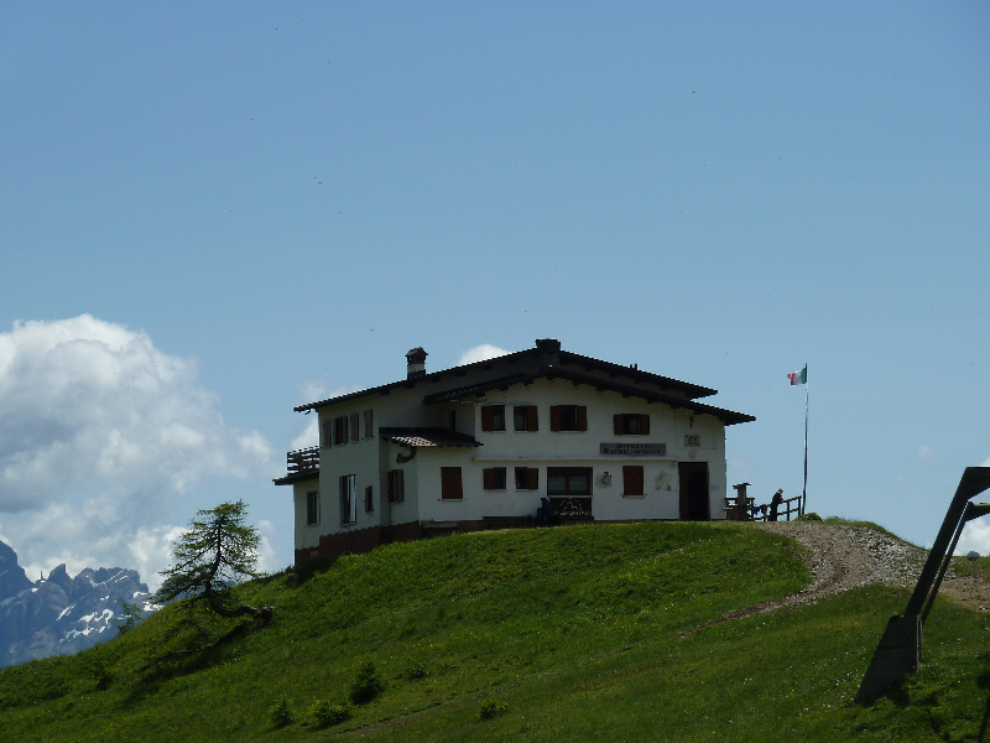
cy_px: 372
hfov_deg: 14.4
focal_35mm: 137
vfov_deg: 10.8
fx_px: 3918
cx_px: 495
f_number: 5.6
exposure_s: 1/640
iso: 80
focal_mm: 22.5
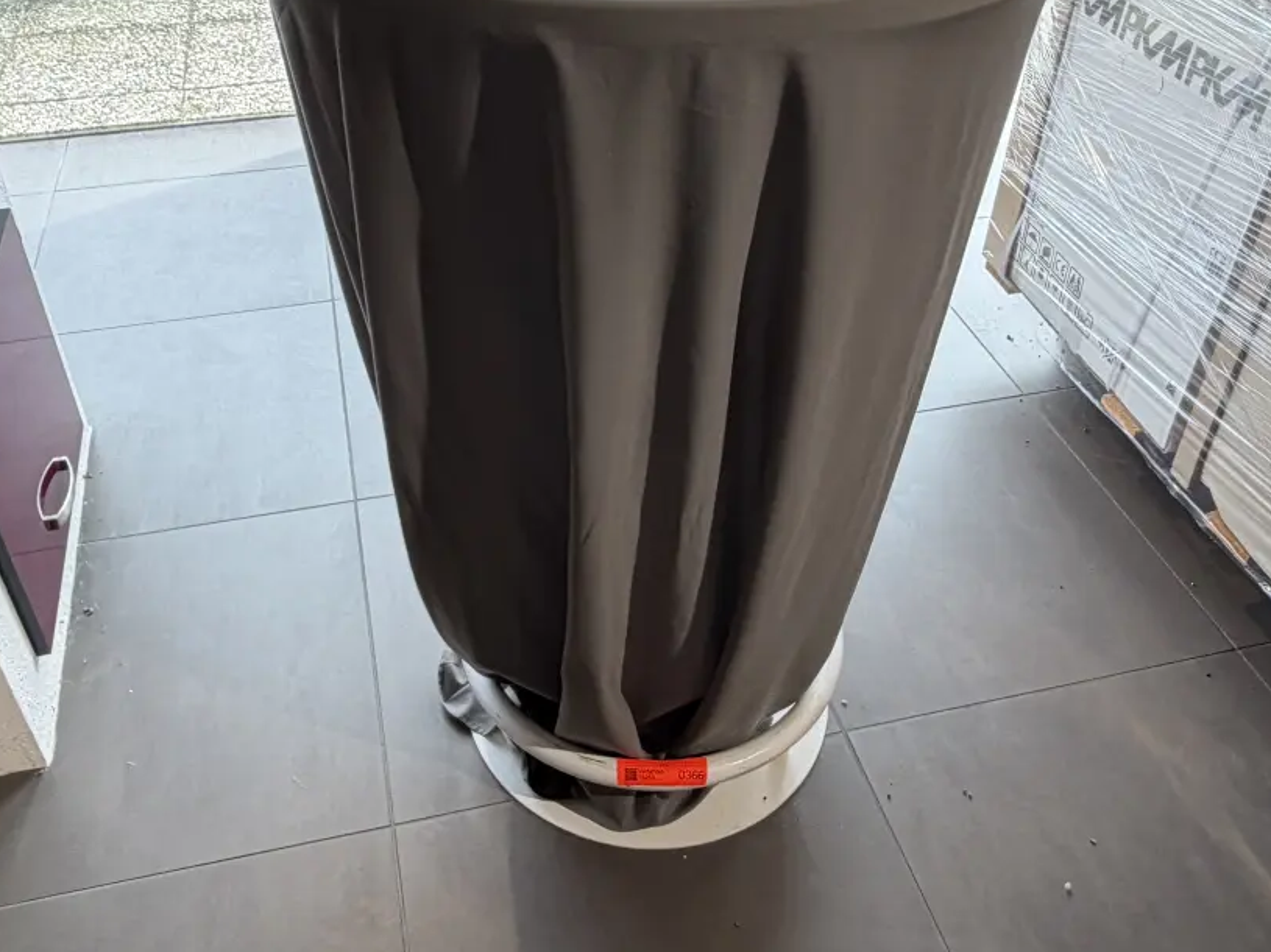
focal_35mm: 33
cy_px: 386
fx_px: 1211
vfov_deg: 42.8
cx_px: 607
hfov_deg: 55.3
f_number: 2.2
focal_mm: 2.22
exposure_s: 1/100
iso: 50
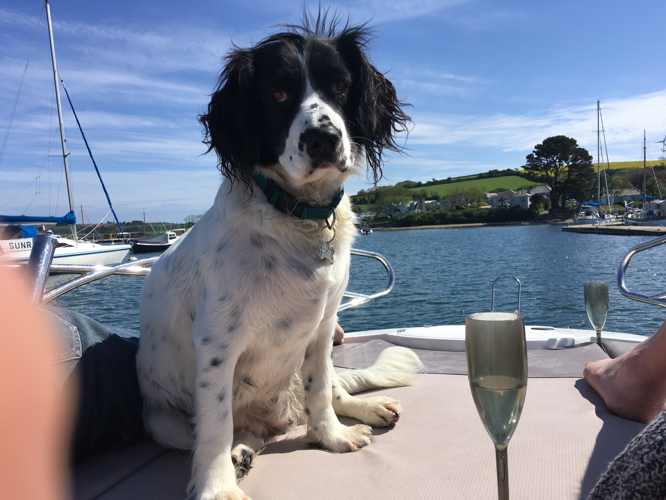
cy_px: 250
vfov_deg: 48.2
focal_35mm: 29
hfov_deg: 61.7
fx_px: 558
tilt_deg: -3.7
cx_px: 333
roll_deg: +2.1
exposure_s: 1/2137
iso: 25
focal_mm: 4.15
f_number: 2.2
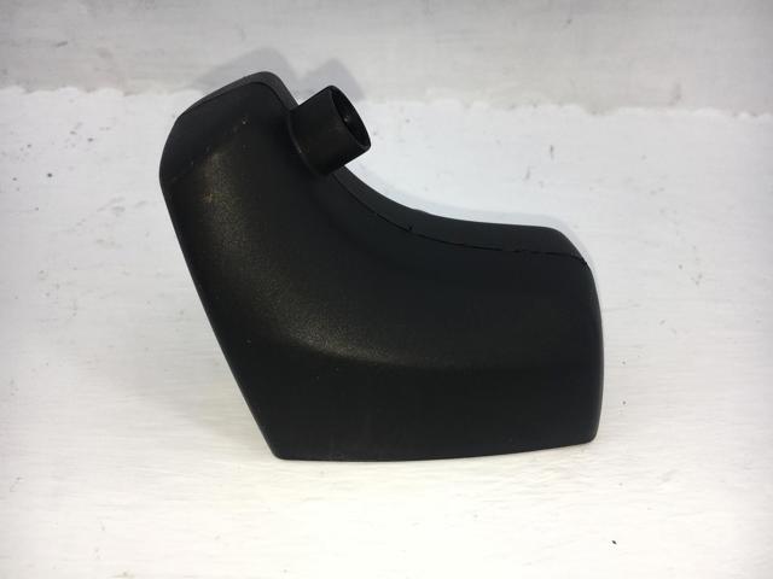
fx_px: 648
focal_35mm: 29
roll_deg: -2.1
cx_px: 386
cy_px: 290
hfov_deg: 61.7
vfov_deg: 48.2
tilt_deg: -32.1
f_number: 2.2
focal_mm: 4.15
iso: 25
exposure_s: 1/469
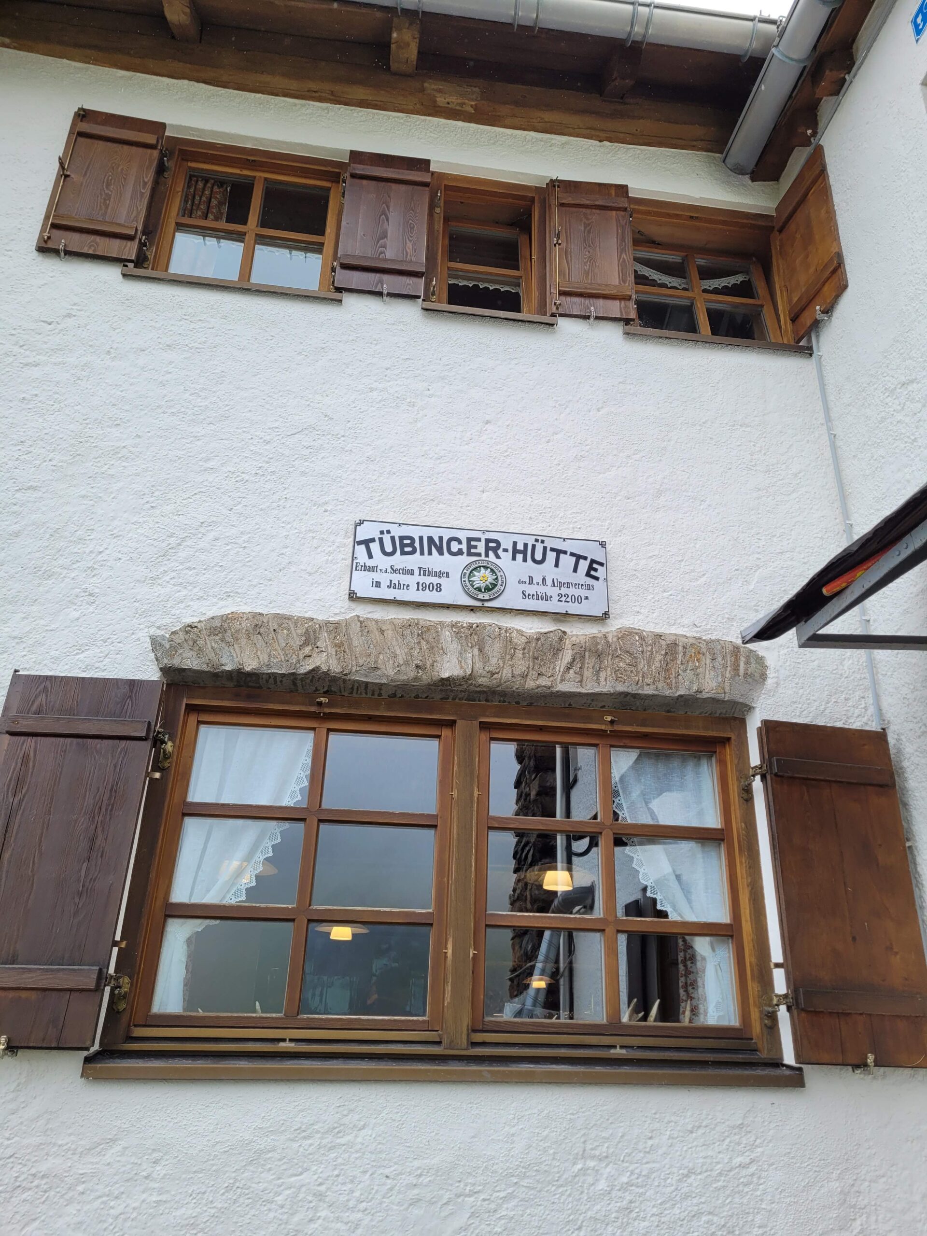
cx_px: 464
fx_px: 928
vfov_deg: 67.3
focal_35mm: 26
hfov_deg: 53.1
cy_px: 618
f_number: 1.8
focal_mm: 5.4
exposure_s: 1/493
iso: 40
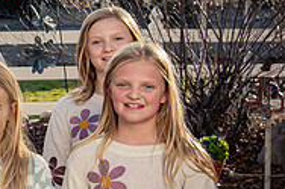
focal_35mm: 159
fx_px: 1258
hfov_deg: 12.6
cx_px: -72
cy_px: 111
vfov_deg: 8.6
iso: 500
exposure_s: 1/250
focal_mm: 44
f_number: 7.1
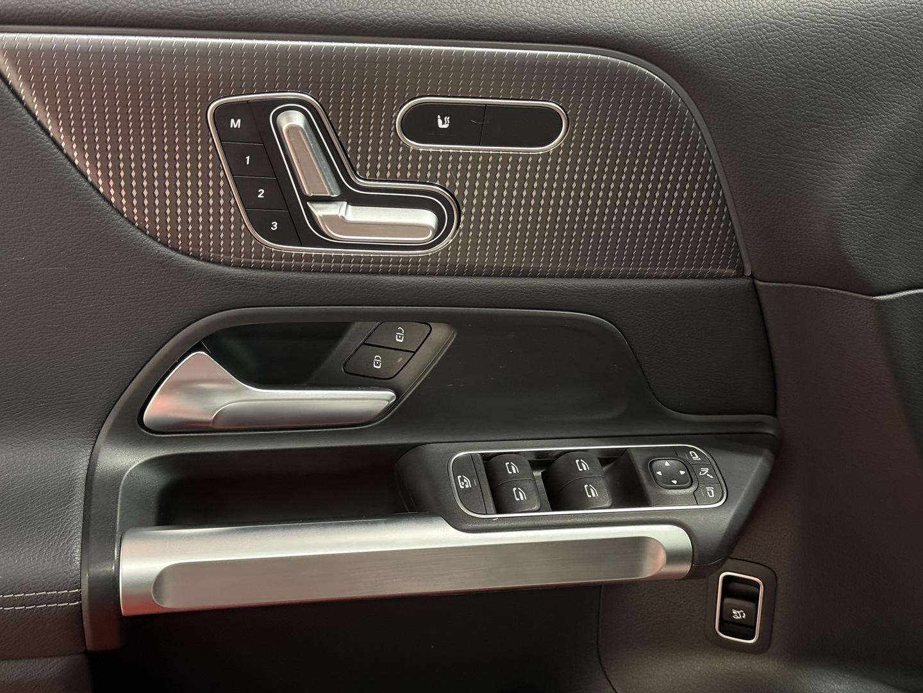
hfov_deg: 39.7
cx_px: 462
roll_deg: +0.2
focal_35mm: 48
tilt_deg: -30.5
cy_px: 346
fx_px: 1280
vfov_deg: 30.3
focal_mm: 6.76
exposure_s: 1/30
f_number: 1.78
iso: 640
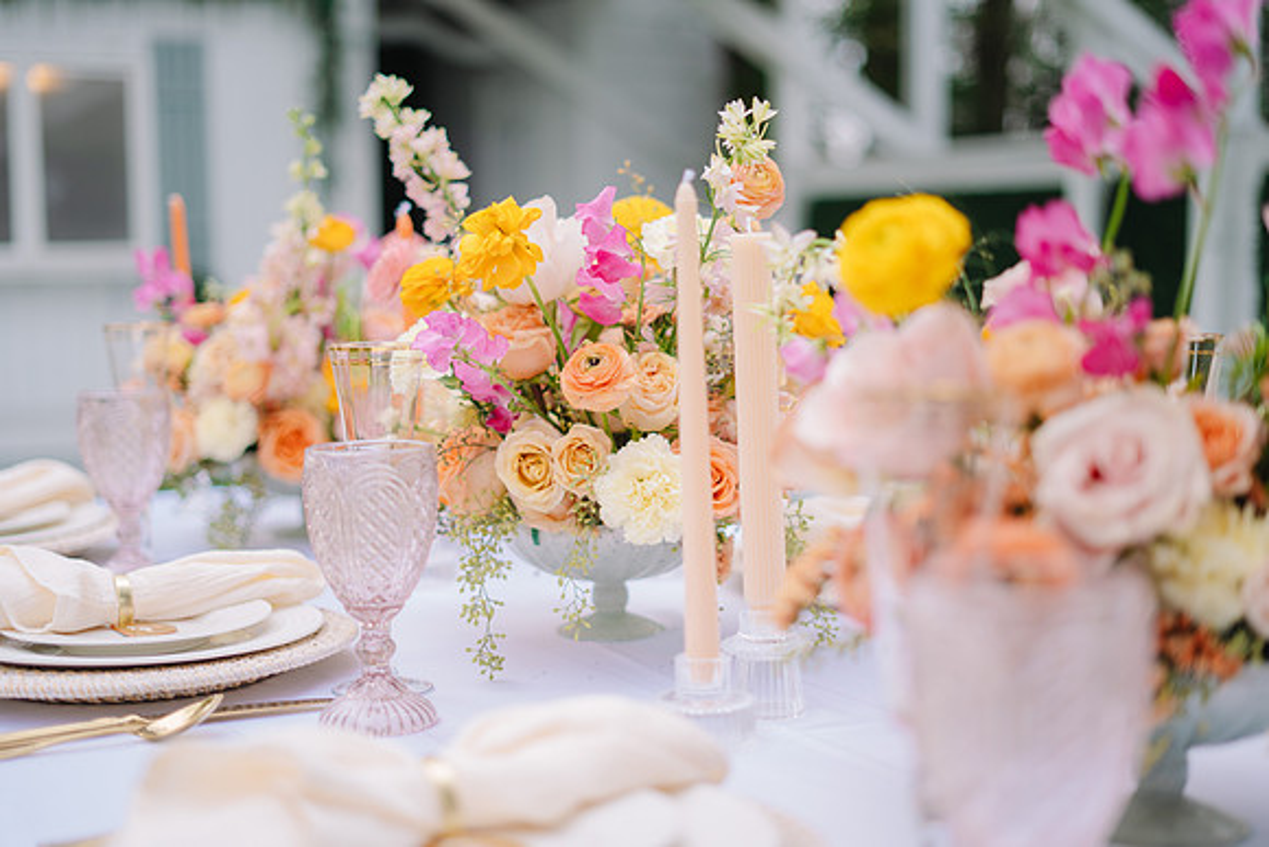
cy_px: 424
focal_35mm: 50
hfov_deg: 39.6
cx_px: 634
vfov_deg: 27.0
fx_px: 1763
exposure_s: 1/200
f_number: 1.8
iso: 64
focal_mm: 50
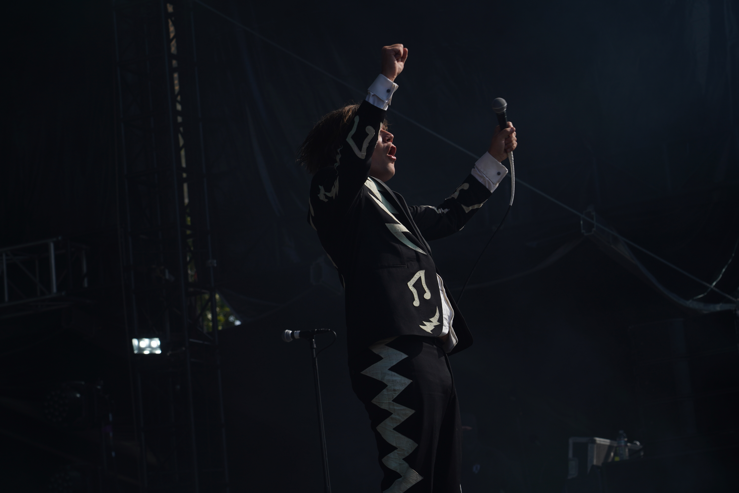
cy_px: 246
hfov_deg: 19.5
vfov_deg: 13.0
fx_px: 2155
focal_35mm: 105
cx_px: 370
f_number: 8
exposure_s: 1/500
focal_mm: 105
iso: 100
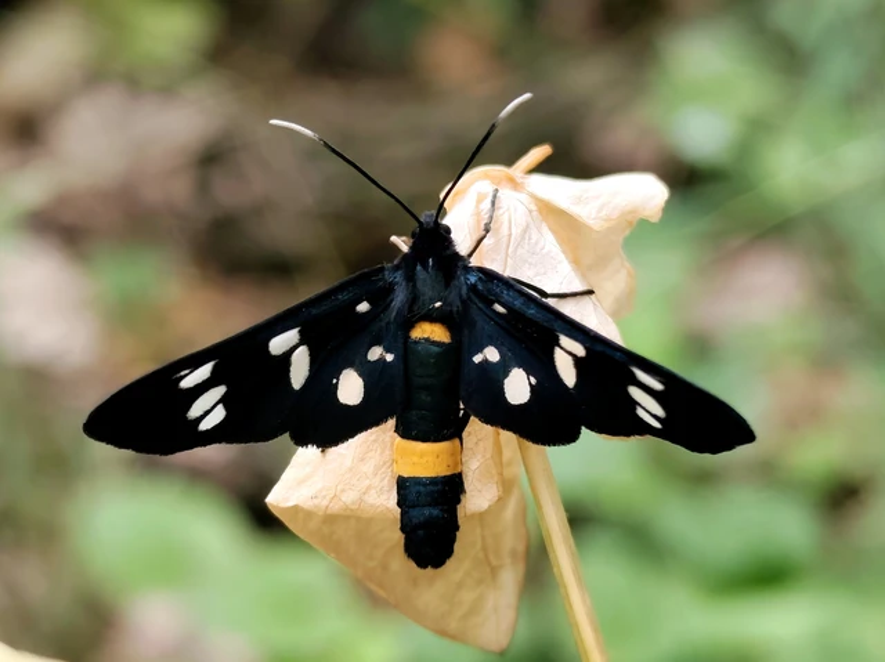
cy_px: 331
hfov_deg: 21.3
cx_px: 442
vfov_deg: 16.0
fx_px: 2350
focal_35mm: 92
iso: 160
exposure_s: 1/100
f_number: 1.65
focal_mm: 6.19
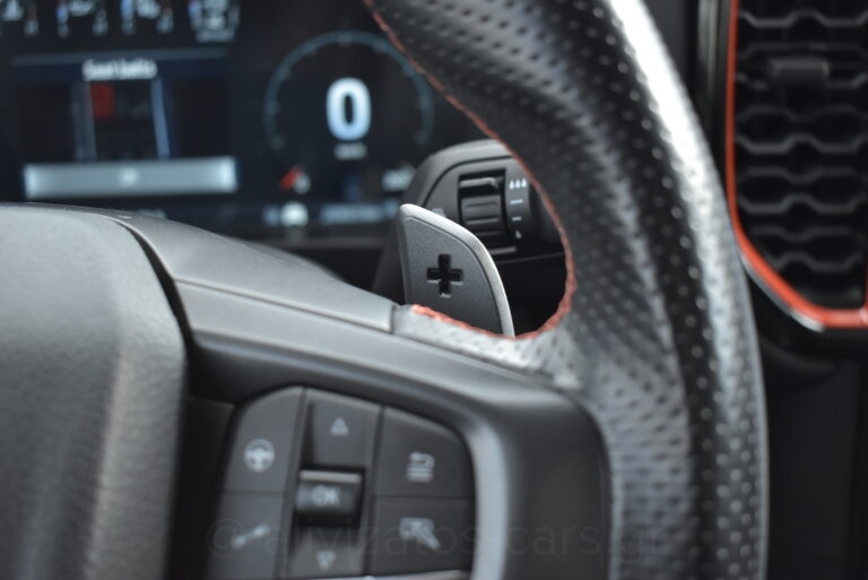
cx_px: 434
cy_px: 290
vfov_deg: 29.9
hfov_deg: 43.6
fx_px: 1086
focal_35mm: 45
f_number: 4.2
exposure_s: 1/500
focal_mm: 30
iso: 1600
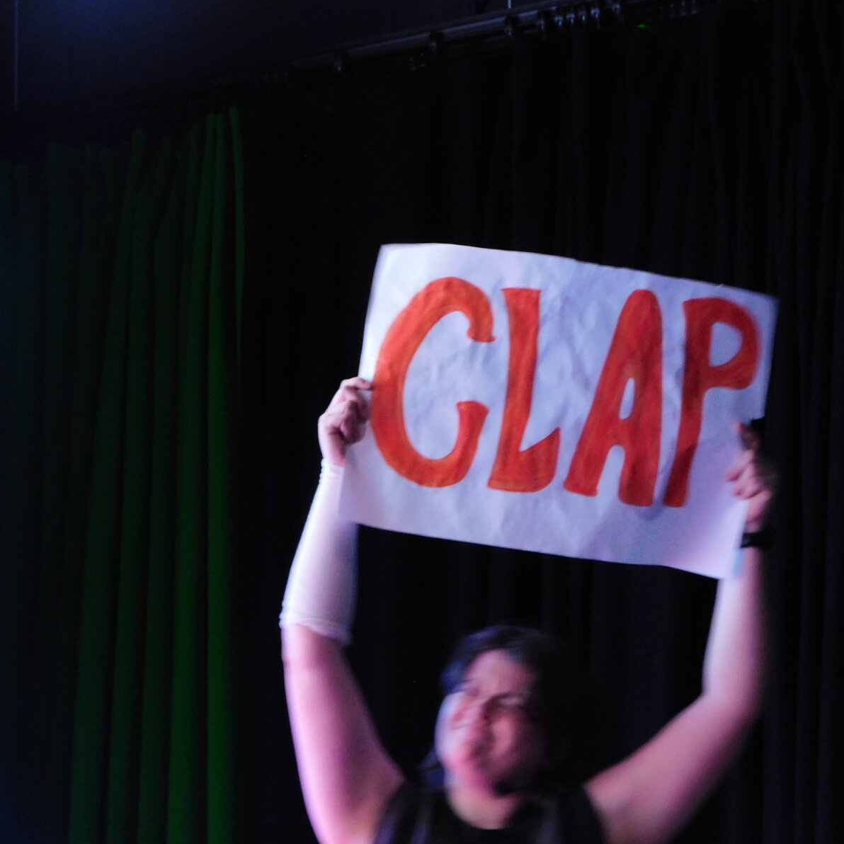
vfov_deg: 16.1
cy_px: 423
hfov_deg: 16.1
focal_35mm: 108
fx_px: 2979
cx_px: 470
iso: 800
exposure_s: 1/25
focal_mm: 16.1
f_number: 4.5
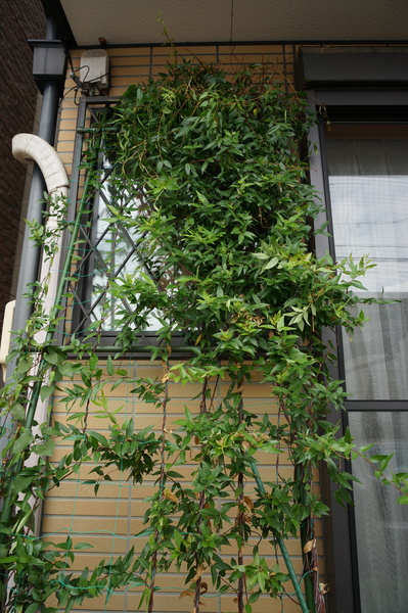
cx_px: 204
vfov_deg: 73.8
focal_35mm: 24
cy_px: 306
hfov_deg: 53.1
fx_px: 409
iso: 100
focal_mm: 16
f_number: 6.3
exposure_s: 1/80
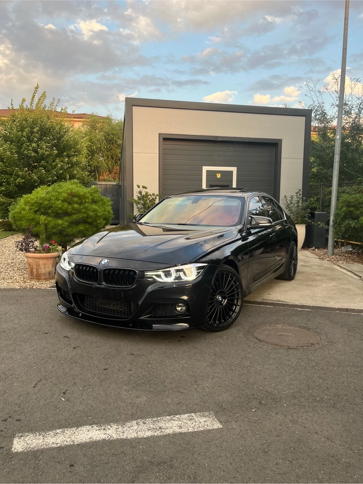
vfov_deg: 67.3
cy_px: 242
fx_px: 364
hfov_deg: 53.0
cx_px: 182
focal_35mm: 26
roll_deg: -0.3
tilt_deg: -5.7
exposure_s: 1/251
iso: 40
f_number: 1.6
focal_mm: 5.1
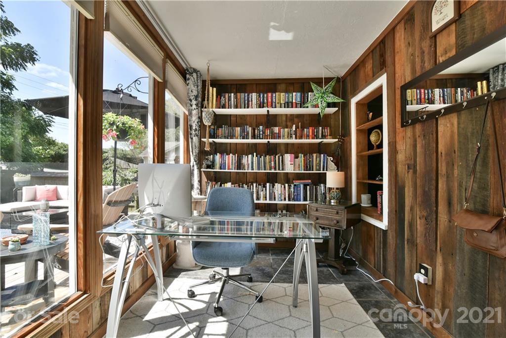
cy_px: 169
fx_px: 225
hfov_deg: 96.7
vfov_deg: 73.8
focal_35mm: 16
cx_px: 253
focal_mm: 16
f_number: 11
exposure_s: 1/500
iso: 1600
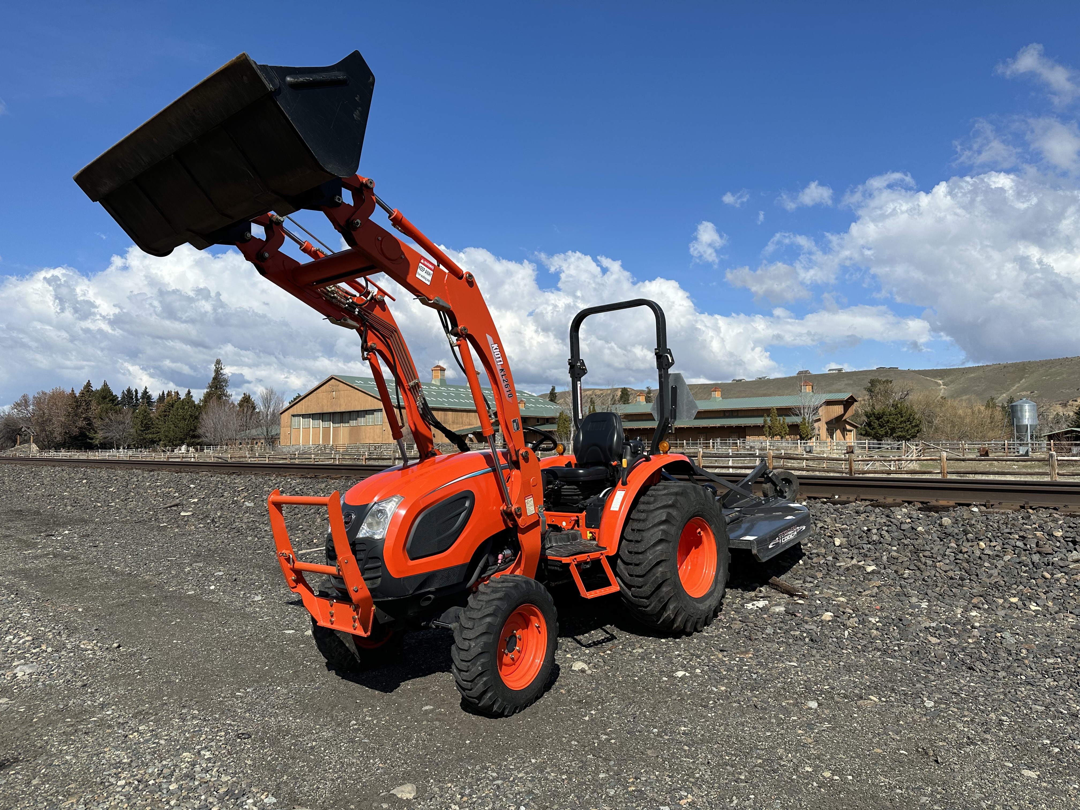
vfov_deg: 56.8
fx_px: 749
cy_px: 405
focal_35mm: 24
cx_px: 540
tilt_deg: +3.5
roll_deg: +0.3
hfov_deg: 71.6
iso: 80
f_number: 1.78
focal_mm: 6.86
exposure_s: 1/6211
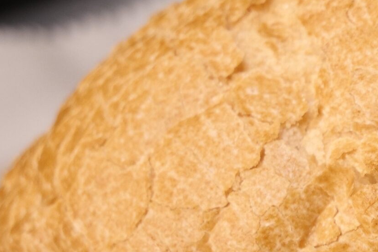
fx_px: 2247
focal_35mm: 214
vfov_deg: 6.4
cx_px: 564
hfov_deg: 9.4
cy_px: 281
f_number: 5.1
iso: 400
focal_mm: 33
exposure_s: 1/200
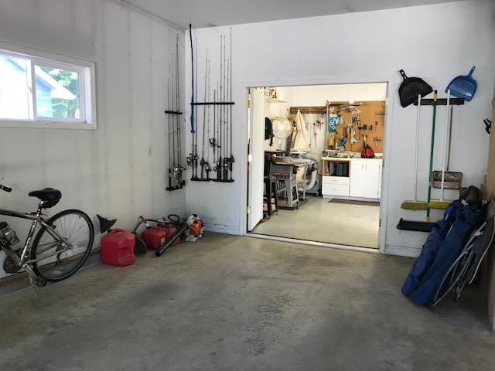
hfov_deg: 63.4
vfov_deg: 49.7
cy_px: 186
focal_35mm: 28
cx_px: 248
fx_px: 400
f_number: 1.8
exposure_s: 1/40
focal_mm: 3.99
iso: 25
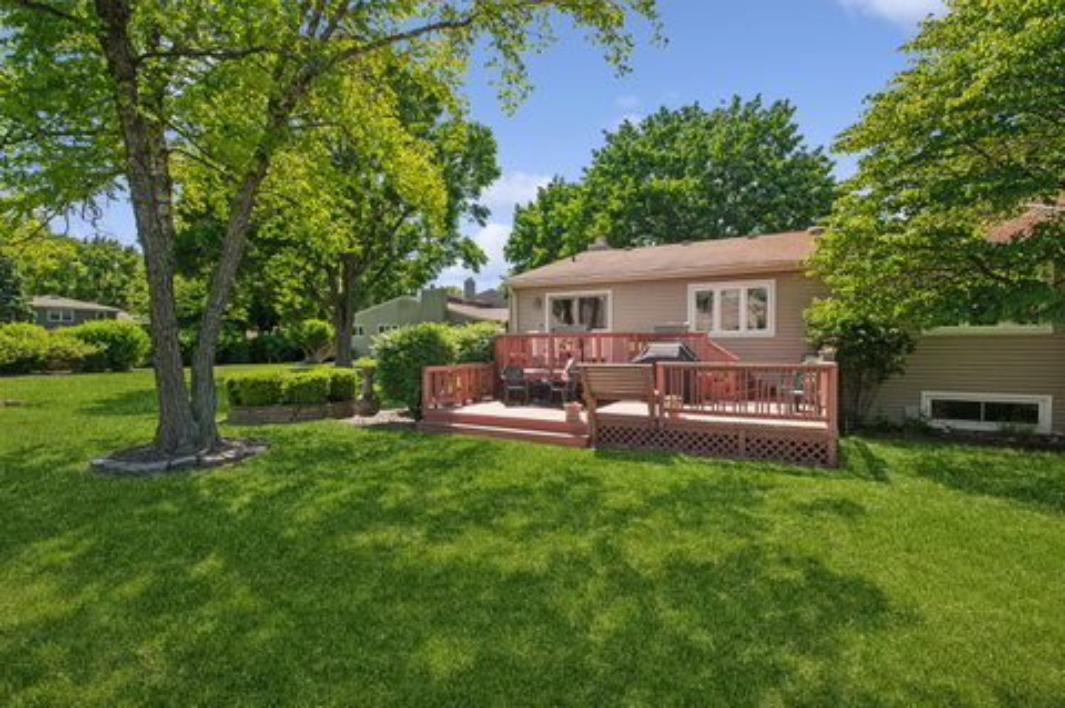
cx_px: 532
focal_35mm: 17
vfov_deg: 70.3
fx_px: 502
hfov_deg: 93.3
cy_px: 354
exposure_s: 1/100
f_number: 11
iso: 400
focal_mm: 17
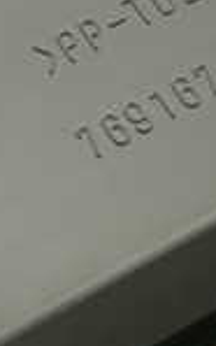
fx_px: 1207
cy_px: 216
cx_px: -135
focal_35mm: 128
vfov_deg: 16.3
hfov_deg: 9.8
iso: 100
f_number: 2.3
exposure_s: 1/160
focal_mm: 5.5
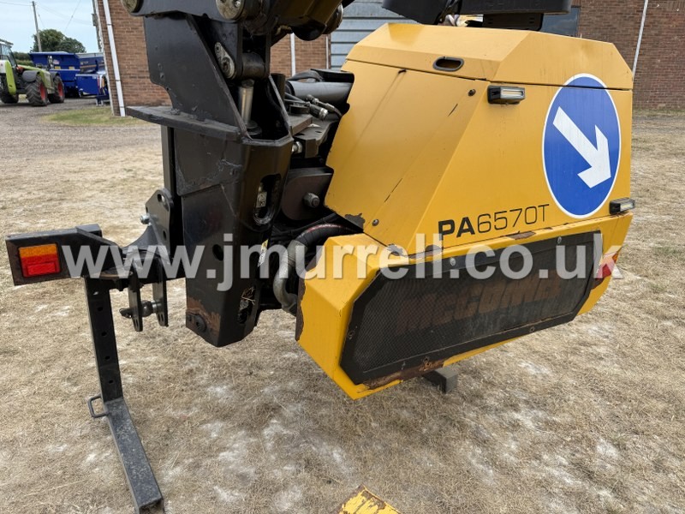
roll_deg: +0.4
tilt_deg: -19.1
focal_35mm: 24
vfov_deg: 56.8
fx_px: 475
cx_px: 342
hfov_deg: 71.6
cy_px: 257
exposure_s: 1/2110
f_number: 1.78
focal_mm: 6.76
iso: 80
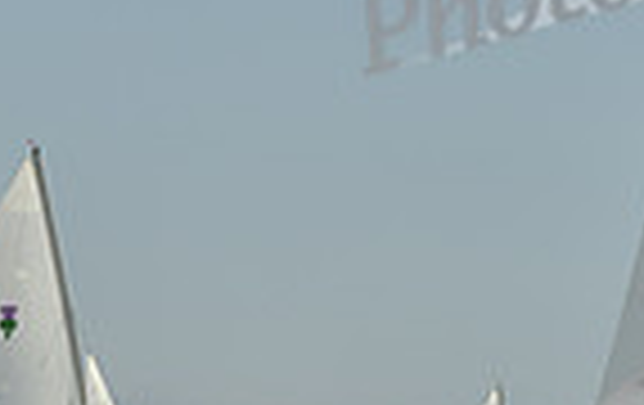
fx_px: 5082
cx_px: 126
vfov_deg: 4.6
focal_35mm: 289
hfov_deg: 7.2
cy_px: 254
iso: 200
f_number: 8
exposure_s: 1/1250
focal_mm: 70
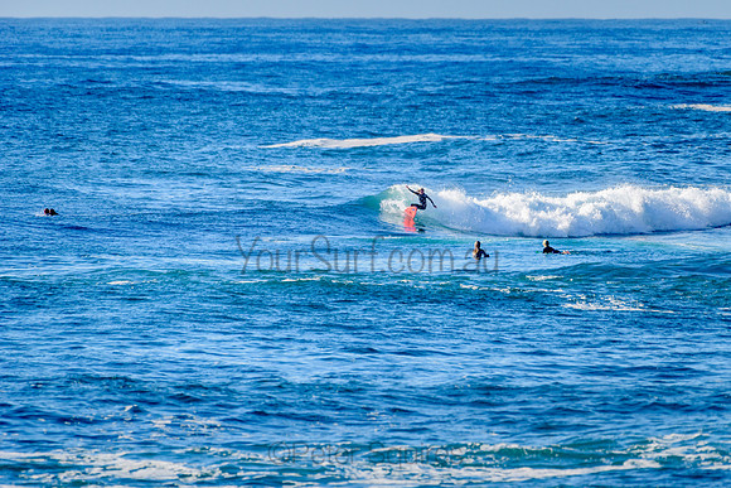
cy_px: 208
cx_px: 448
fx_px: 12454
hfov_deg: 3.4
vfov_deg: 2.2
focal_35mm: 613
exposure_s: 1/2000
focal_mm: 500
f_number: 5.6
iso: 280
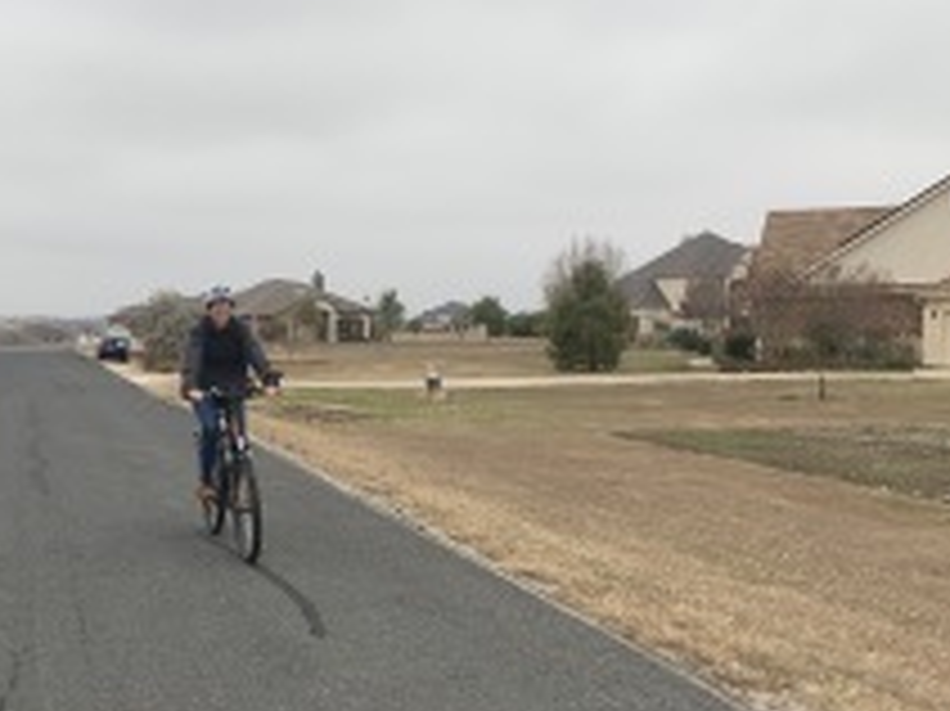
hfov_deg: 41.1
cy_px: 428
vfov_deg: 32.1
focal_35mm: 45
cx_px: 261
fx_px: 1234
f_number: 1.8
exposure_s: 1/266
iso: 25
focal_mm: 4.25
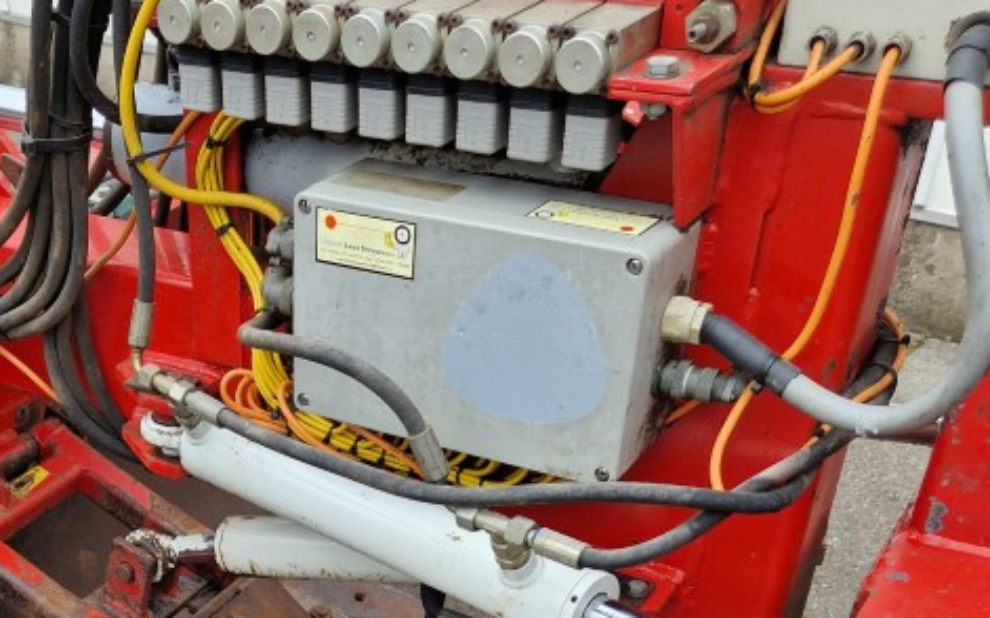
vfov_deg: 21.9
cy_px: 803
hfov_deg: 37.0
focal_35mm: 53
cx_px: 216
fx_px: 1429
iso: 50
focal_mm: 5.4
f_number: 1.8
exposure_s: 1/180
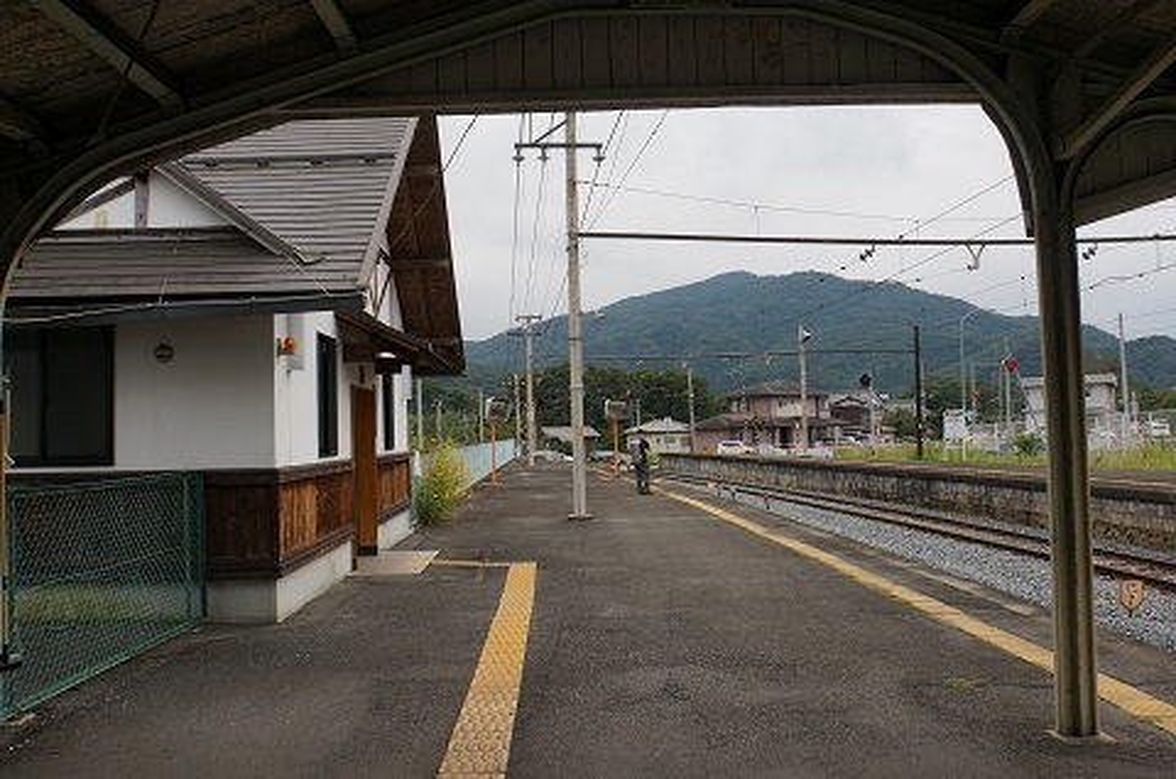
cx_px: 588
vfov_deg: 43.6
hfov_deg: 62.3
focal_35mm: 30
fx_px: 973
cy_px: 390
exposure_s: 1/125
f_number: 10
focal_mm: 19.9
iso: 100
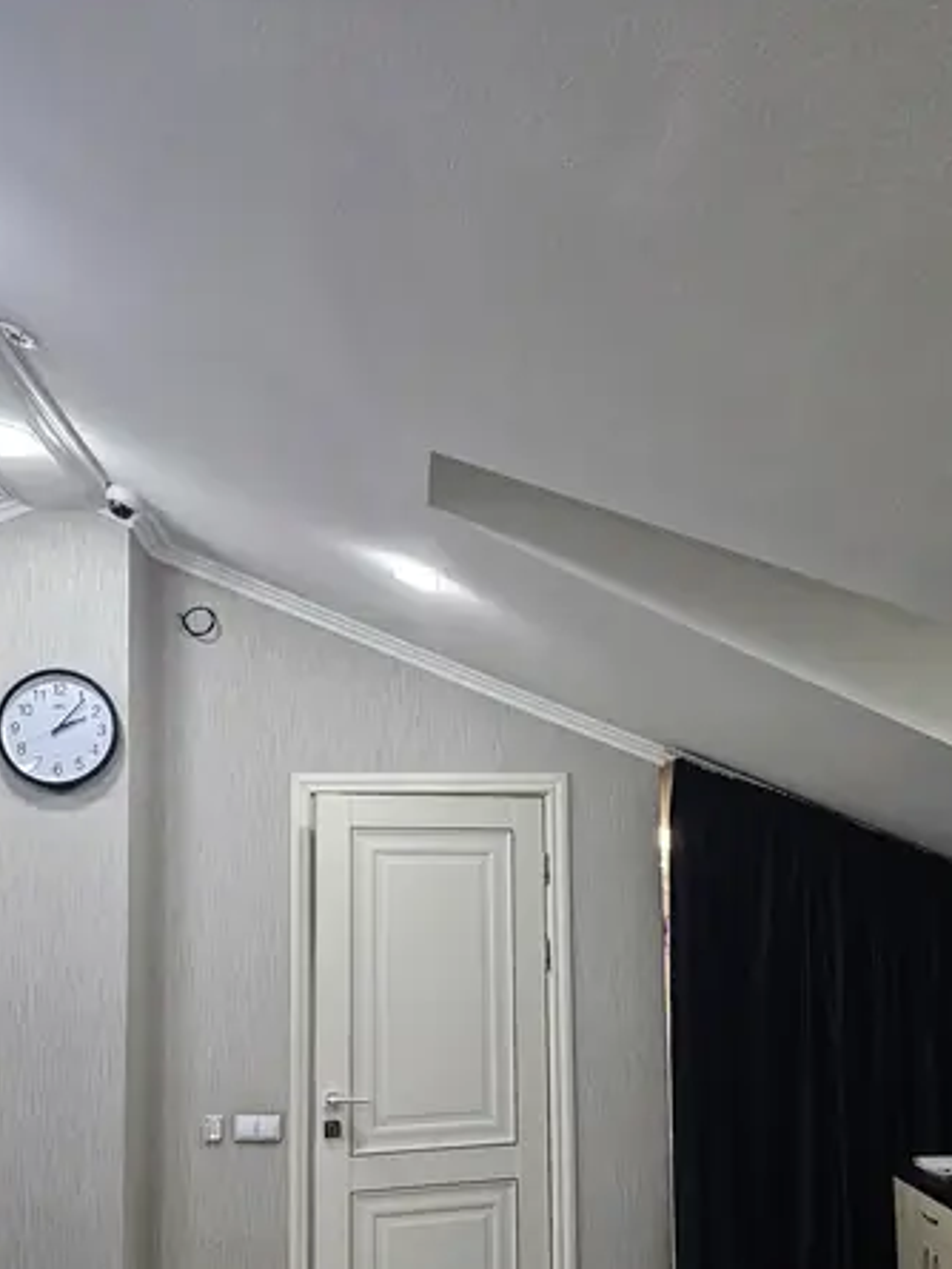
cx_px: 473
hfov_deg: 45.5
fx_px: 1136
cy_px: 841
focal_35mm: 31
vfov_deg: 57.1
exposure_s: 1/100
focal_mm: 6.3
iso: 400
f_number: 1.7
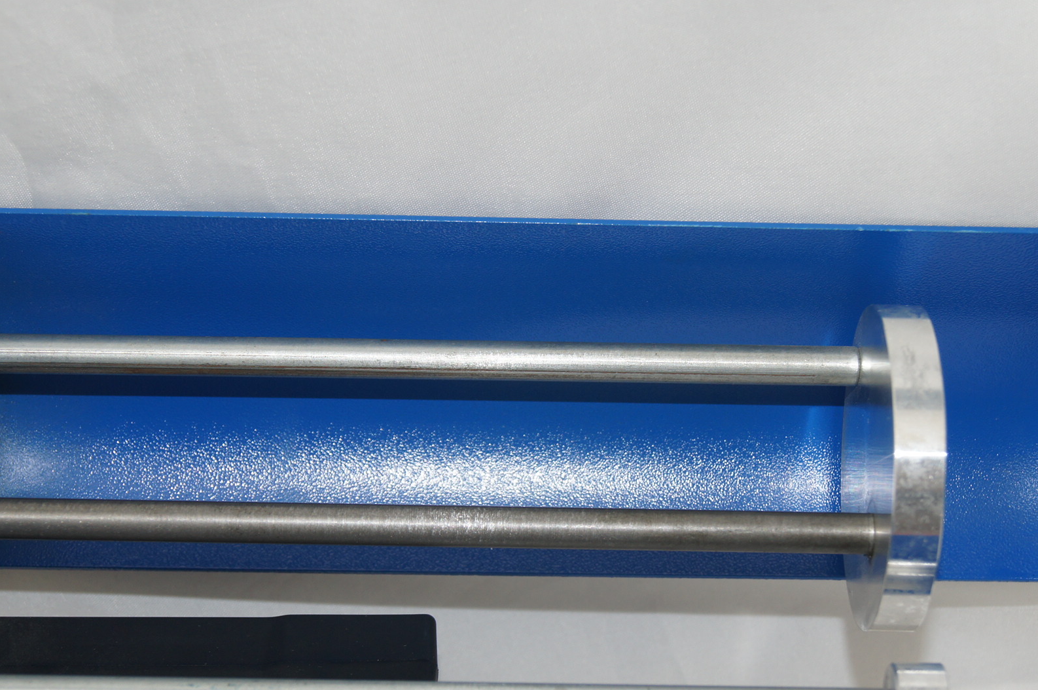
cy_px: 427
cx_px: 569
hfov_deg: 26.8
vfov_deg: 17.9
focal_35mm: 76
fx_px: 2181
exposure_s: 1/160
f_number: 6.3
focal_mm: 35
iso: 200
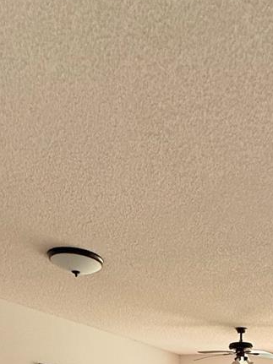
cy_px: 441
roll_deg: -2.8
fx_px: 410
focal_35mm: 39
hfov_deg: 36.3
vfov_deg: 36.5
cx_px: 190
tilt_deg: -2.6
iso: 250
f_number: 2.2
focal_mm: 2.22
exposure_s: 1/99
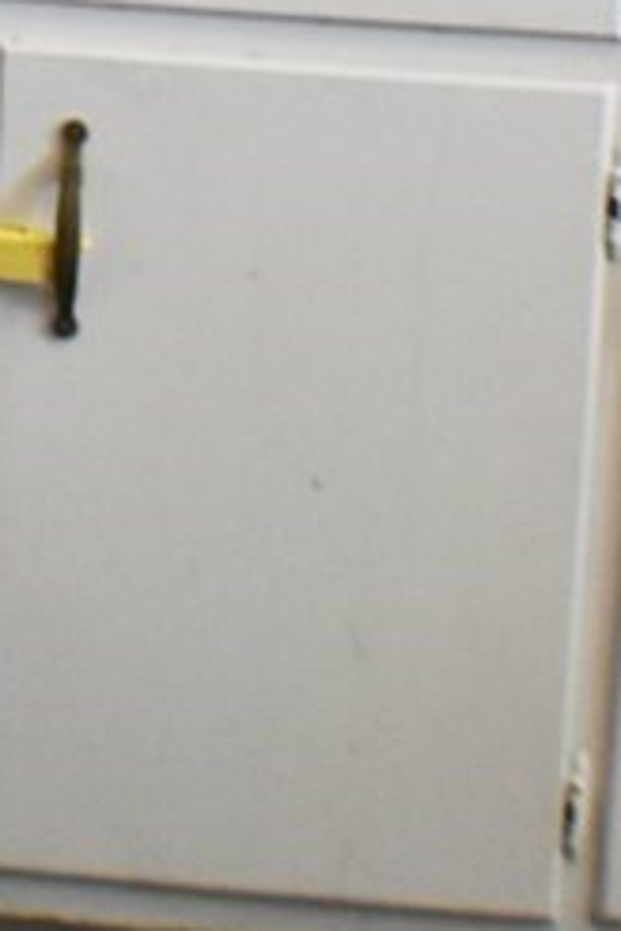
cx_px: -470
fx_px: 5821
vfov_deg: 8.7
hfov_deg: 6.0
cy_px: -927
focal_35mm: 225
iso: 800
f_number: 4
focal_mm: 24
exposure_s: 1/160
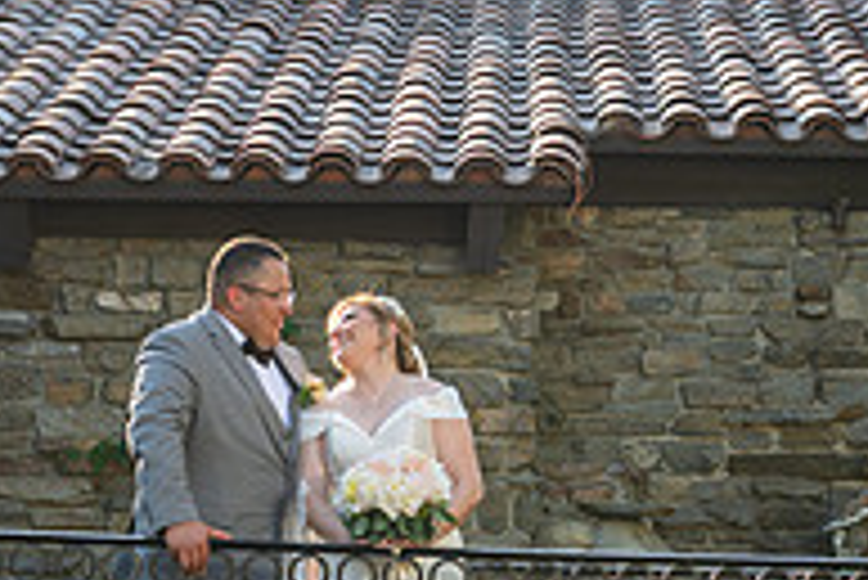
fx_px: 3619
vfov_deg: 9.0
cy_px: 822
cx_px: 647
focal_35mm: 150
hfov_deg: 13.6
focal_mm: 48
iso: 100
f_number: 4
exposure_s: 1/250
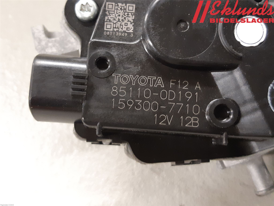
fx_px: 206
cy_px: 103
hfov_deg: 67.3
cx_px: 137
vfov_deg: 53.1
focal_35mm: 26
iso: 250
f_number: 1.7
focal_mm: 3.93
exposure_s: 1/33
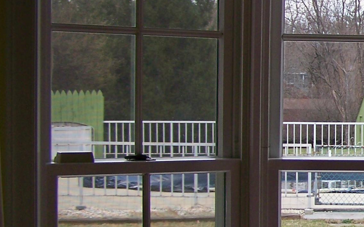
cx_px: 474
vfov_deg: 12.3
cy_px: 121
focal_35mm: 106
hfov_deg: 18.3
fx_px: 1051
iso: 64
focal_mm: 6.3
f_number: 2.8
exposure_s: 1/125
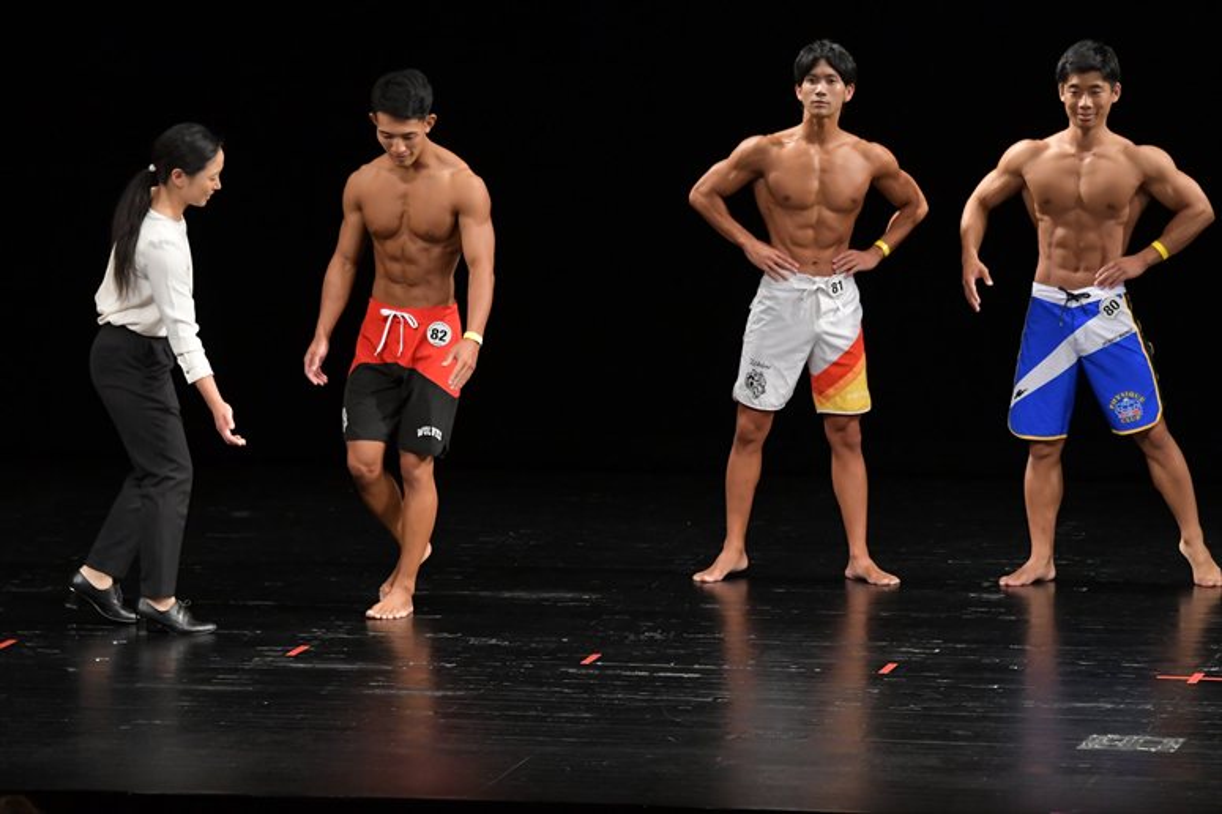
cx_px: 611
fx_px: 7634
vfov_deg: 6.1
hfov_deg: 9.2
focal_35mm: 225
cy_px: 407
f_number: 5.6
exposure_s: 1/400
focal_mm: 150
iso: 3200
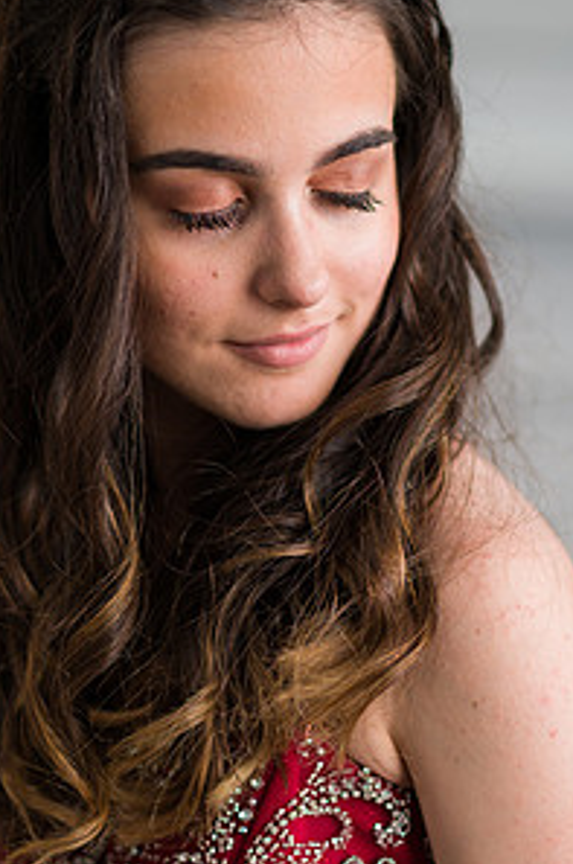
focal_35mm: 129
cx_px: 275
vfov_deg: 15.9
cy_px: 445
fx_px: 3090
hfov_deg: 10.6
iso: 320
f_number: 2
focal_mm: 85
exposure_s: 1/200
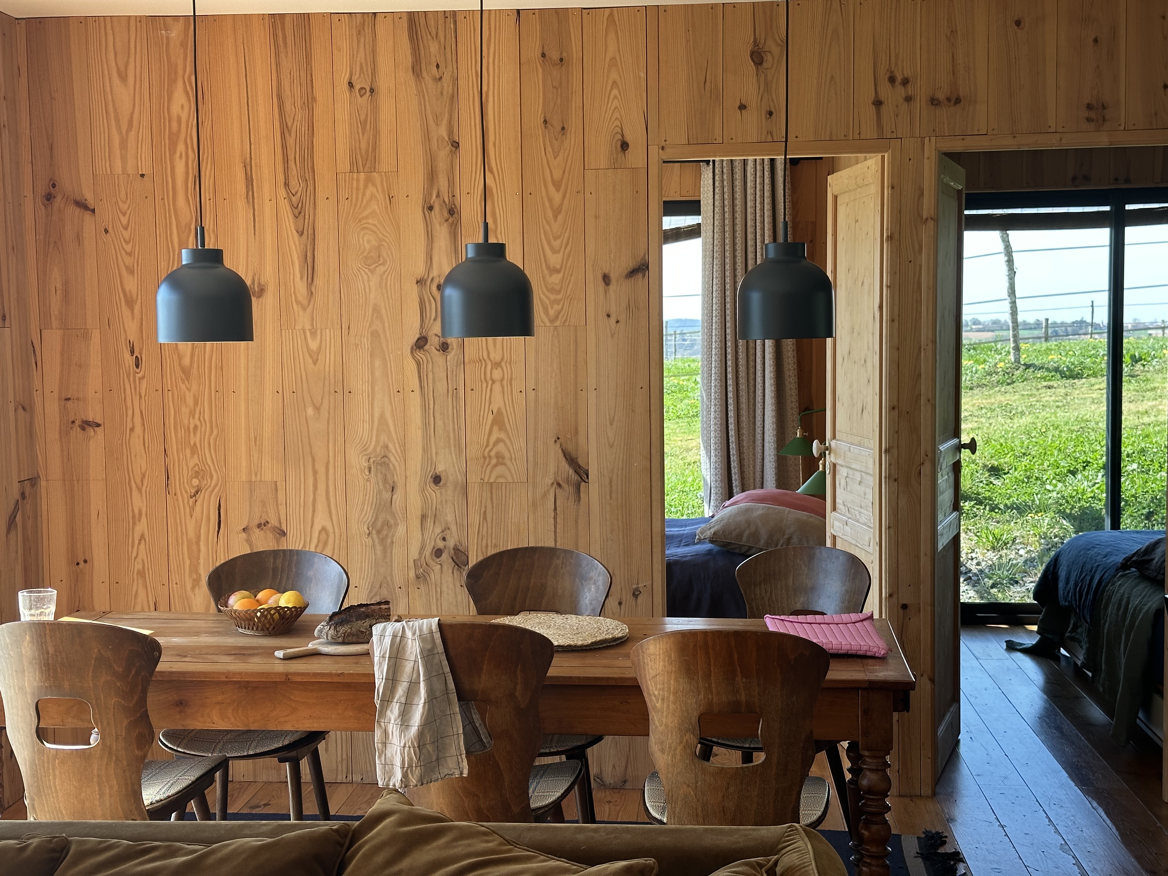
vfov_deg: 30.3
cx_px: 584
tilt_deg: -3.9
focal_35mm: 48
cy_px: 438
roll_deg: +0.9
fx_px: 1620
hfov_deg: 39.7
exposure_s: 1/371
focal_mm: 6.86
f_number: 1.78
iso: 64
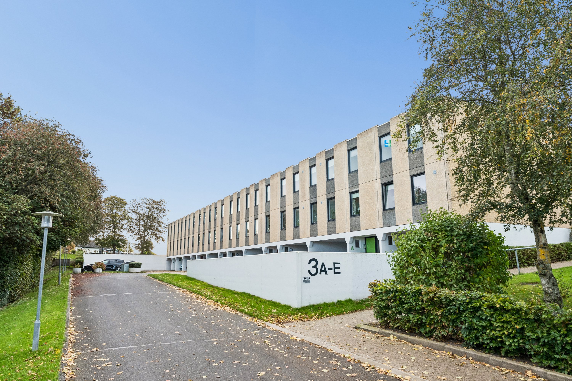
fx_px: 397
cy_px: 190
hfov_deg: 71.5
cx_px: 286
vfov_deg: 51.3
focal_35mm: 25
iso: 640
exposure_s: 1/50
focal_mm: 25
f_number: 10
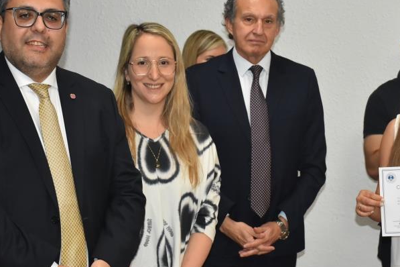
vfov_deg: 11.8
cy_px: 151
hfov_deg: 17.7
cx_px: 232
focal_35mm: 116
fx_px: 1287
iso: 1600
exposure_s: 1/100
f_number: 5.6
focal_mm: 45
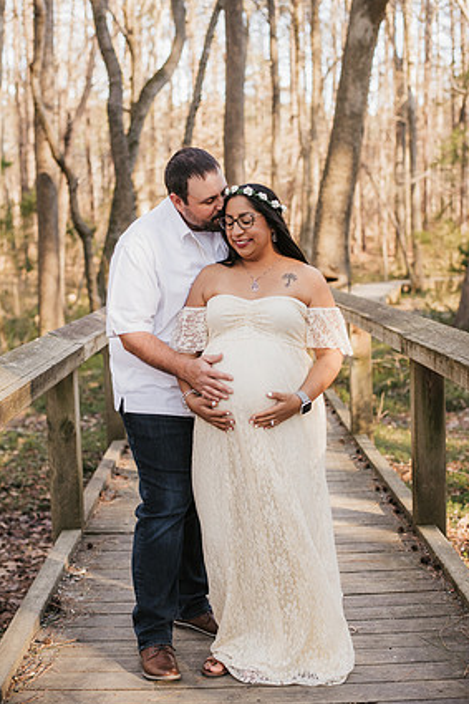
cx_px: 230
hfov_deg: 25.5
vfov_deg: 37.5
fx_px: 1036
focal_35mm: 53
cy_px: 343
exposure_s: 1/400
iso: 400
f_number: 2.8
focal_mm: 50
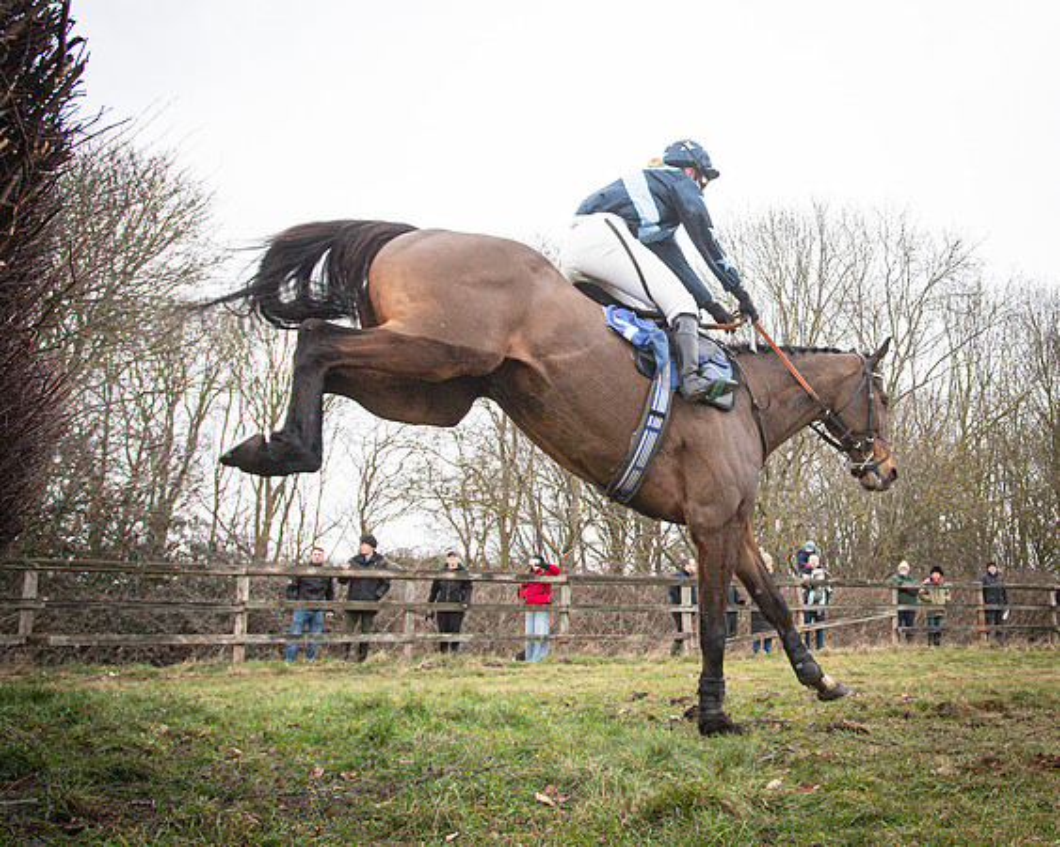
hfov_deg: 51.3
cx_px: 822
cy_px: 374
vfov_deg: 44.3
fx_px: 1039
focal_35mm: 33
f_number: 6.3
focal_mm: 20
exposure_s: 1/1600
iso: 2000
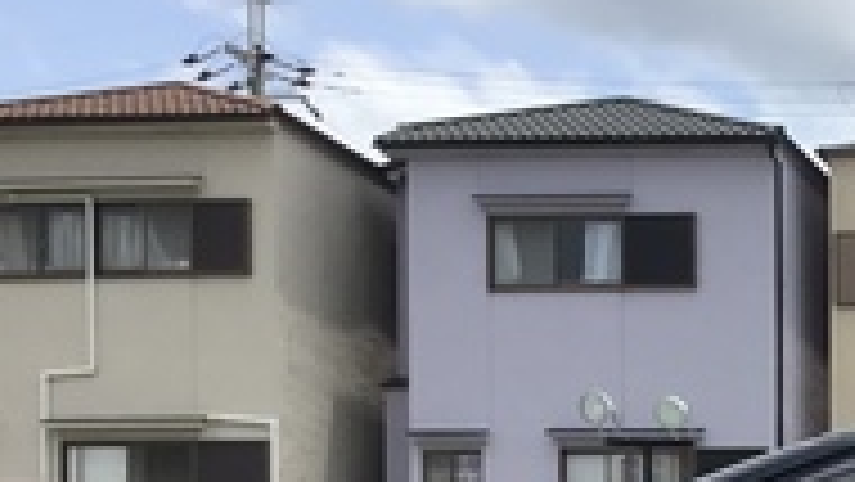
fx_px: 2585
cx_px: 1143
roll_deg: +0.2
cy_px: 842
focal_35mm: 114
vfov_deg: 10.1
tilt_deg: -1.6
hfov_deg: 17.5
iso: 25
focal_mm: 3.3
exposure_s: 1/1314
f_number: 2.4
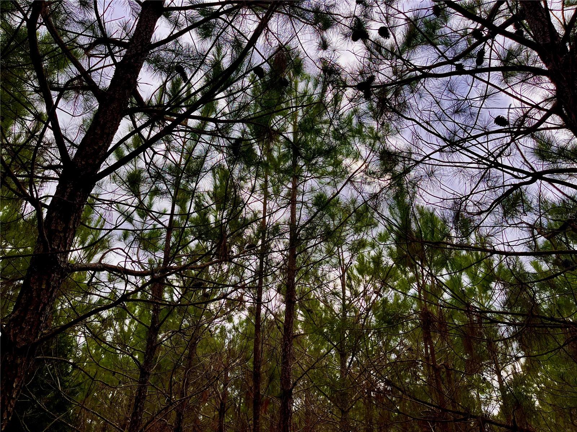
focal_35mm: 26
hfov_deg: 67.3
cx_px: 288
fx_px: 433
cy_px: 216
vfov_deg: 53.1
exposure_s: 1/1832
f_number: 1.6
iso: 50
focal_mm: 5.1
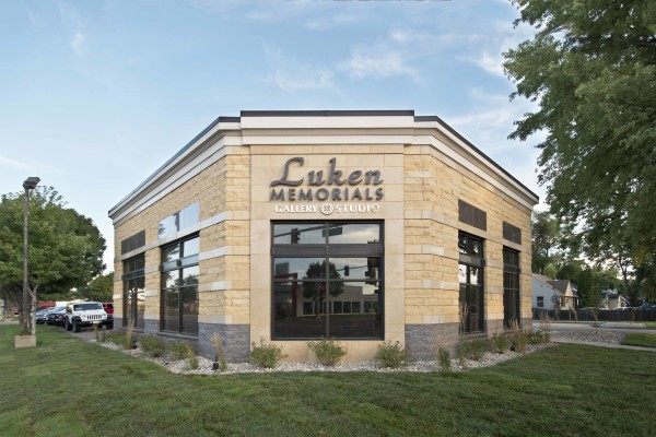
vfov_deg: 67.4
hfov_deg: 90.0
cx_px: 328
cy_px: 218
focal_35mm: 18
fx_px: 328
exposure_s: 1/125
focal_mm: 12
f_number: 5.6
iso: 400
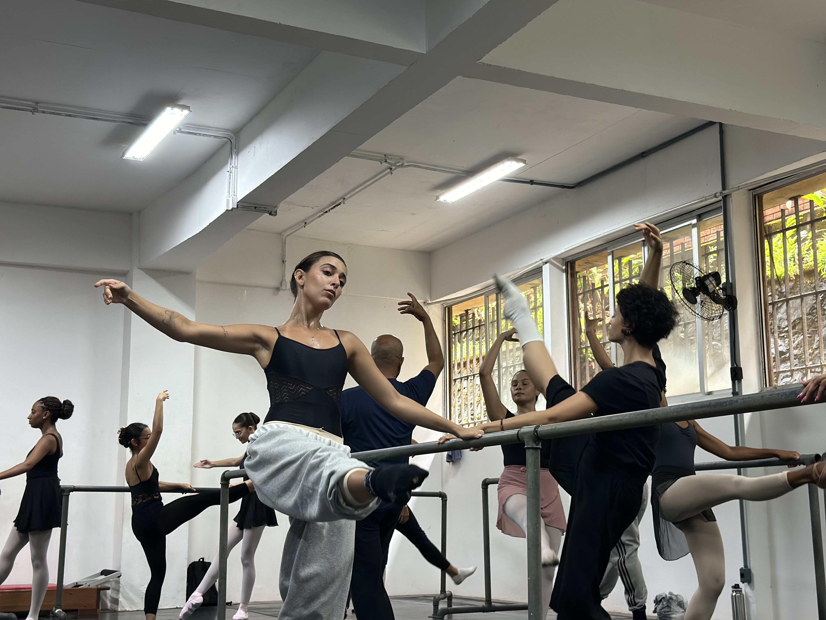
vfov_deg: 30.3
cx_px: 413
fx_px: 1145
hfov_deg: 39.7
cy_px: 310
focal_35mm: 48
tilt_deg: +10.9
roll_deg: +0.3
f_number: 1.78
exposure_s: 1/60
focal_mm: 6.86
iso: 200
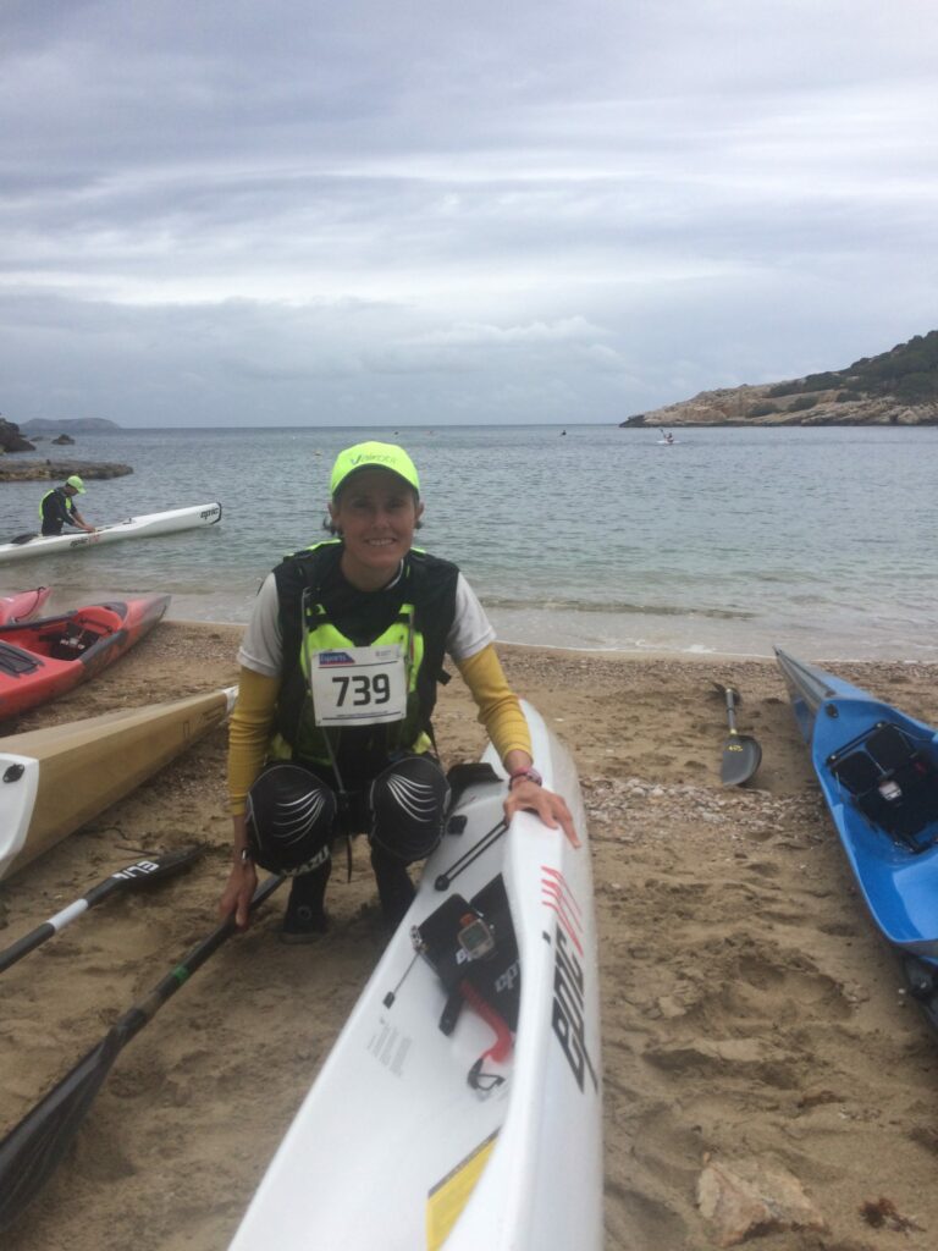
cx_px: 469
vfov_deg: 61.7
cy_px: 626
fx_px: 1048
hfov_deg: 48.2
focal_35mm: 29
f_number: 2.2
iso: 32
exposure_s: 1/2160
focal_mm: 4.15
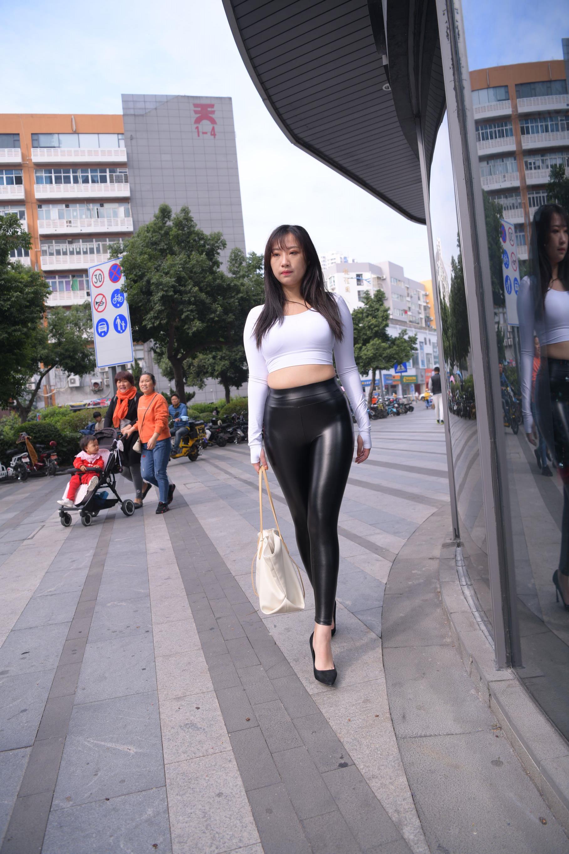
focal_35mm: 24
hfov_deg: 53.1
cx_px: 284
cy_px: 427
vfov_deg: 73.7
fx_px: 569
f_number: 4
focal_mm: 24
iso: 200
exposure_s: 1/640
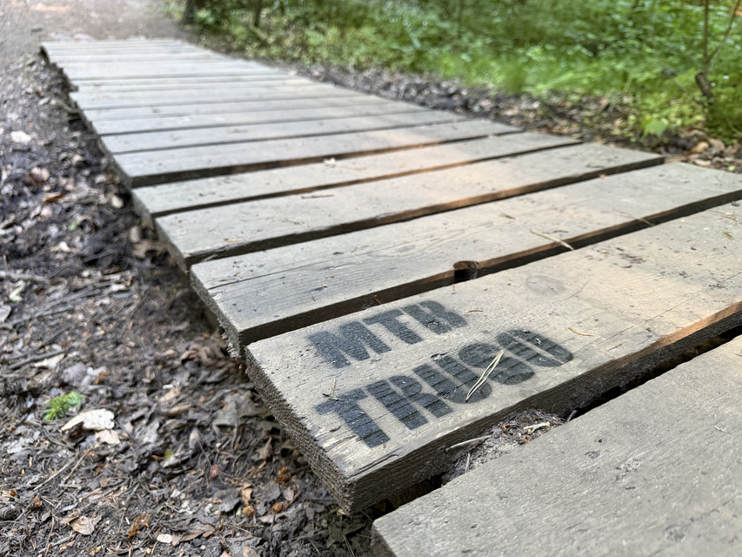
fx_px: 515
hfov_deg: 71.6
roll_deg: -4.0
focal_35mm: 24
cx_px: 371
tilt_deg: -25.5
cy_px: 278
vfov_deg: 56.8
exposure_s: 1/60
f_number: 1.78
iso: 320
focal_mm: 6.76
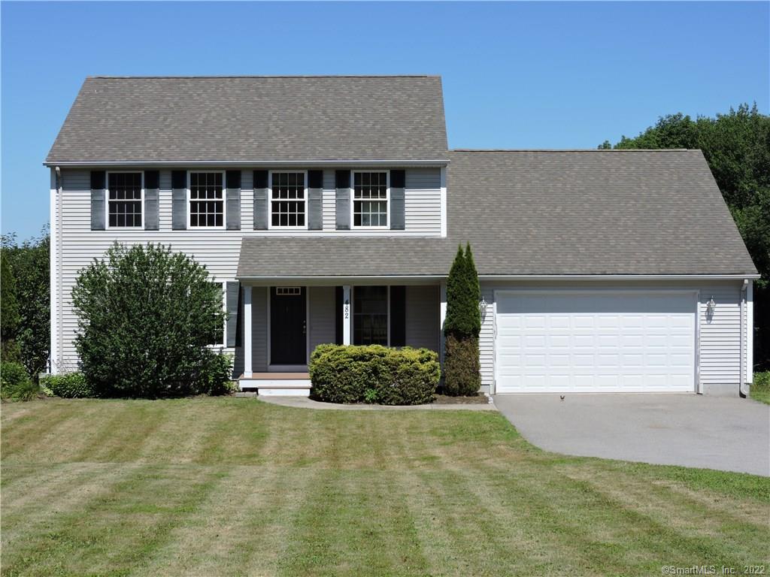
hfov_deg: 32.2
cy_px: 288
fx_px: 1335
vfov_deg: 24.4
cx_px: 385
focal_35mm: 60
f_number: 3.7
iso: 100
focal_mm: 10.7
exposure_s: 1/1250
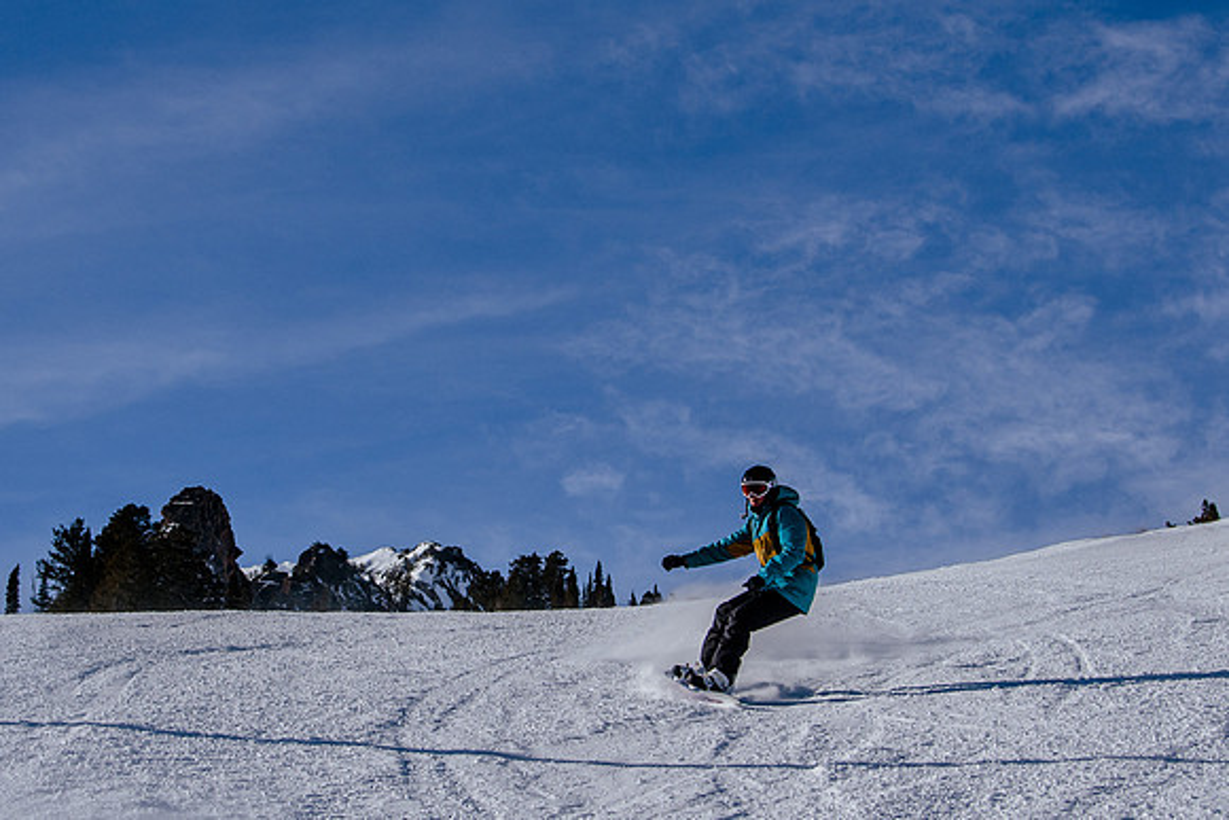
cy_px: 399
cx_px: 458
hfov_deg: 25.6
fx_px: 2691
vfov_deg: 17.3
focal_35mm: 79
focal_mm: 35
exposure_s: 1/3200
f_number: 5.6
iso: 200
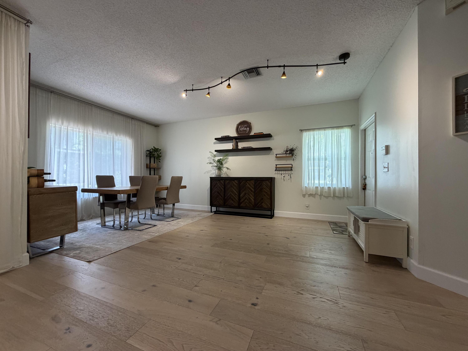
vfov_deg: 85.7
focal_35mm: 14
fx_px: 189
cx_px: 234
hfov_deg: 102.1
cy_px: 176
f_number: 2.2
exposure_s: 1/120
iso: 250
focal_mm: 2.22
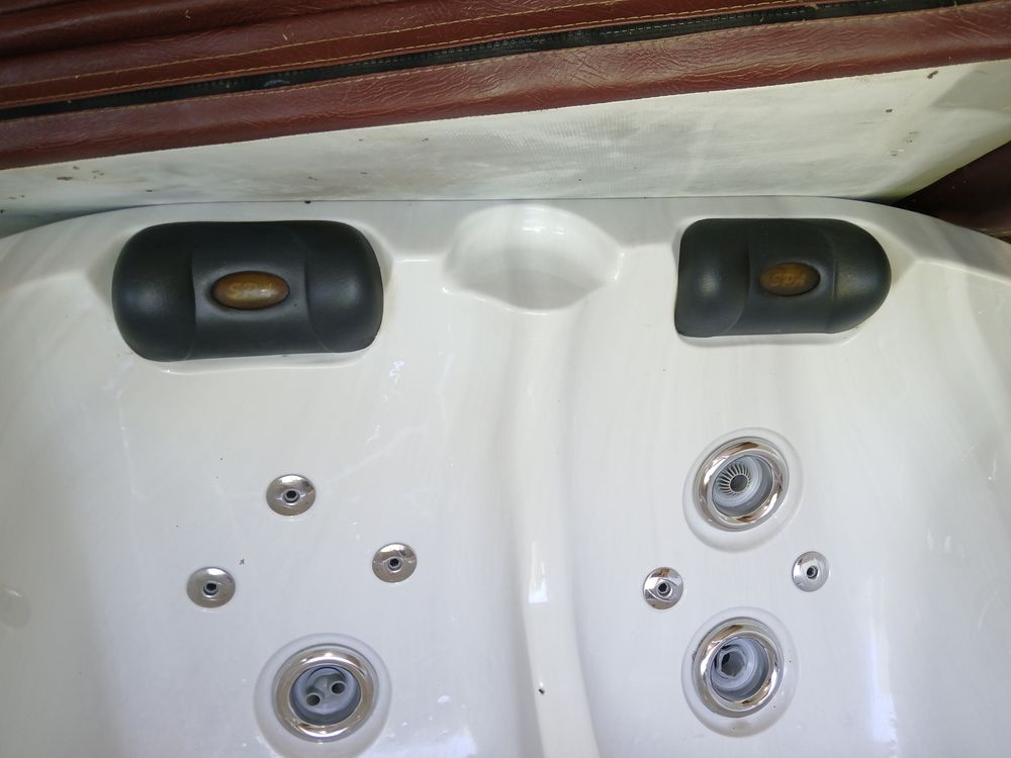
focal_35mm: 26
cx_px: 506
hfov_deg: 67.3
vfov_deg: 53.1
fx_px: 759
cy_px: 379
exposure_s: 1/50
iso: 80
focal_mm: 3.98
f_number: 1.8
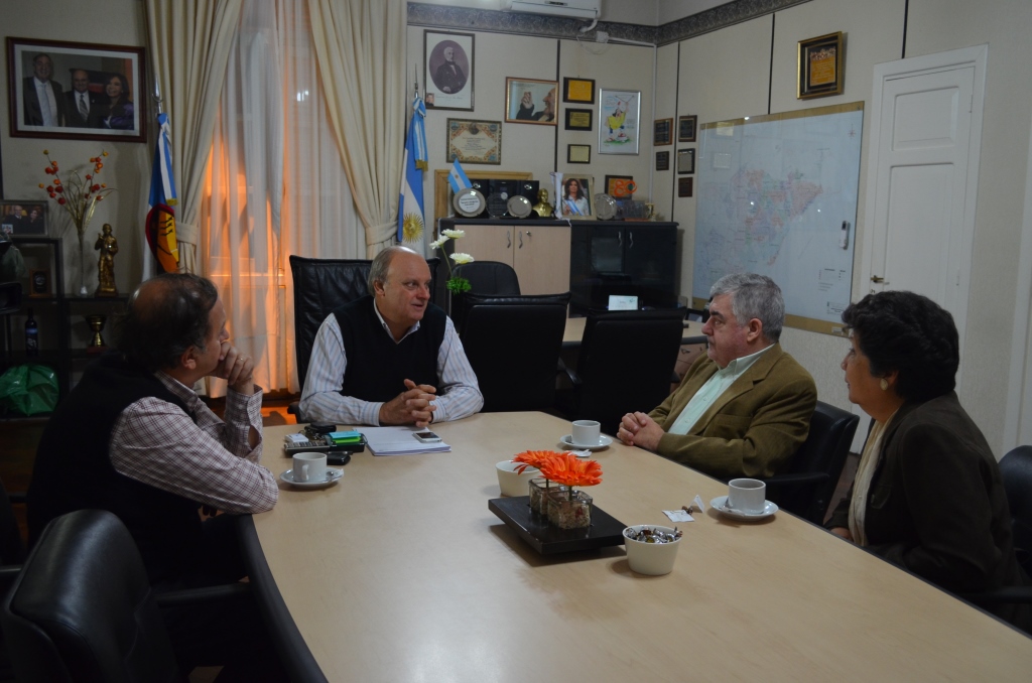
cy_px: 342
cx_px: 516
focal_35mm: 33
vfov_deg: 39.8
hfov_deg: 57.3
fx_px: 944
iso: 800
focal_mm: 22
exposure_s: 1/60
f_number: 4
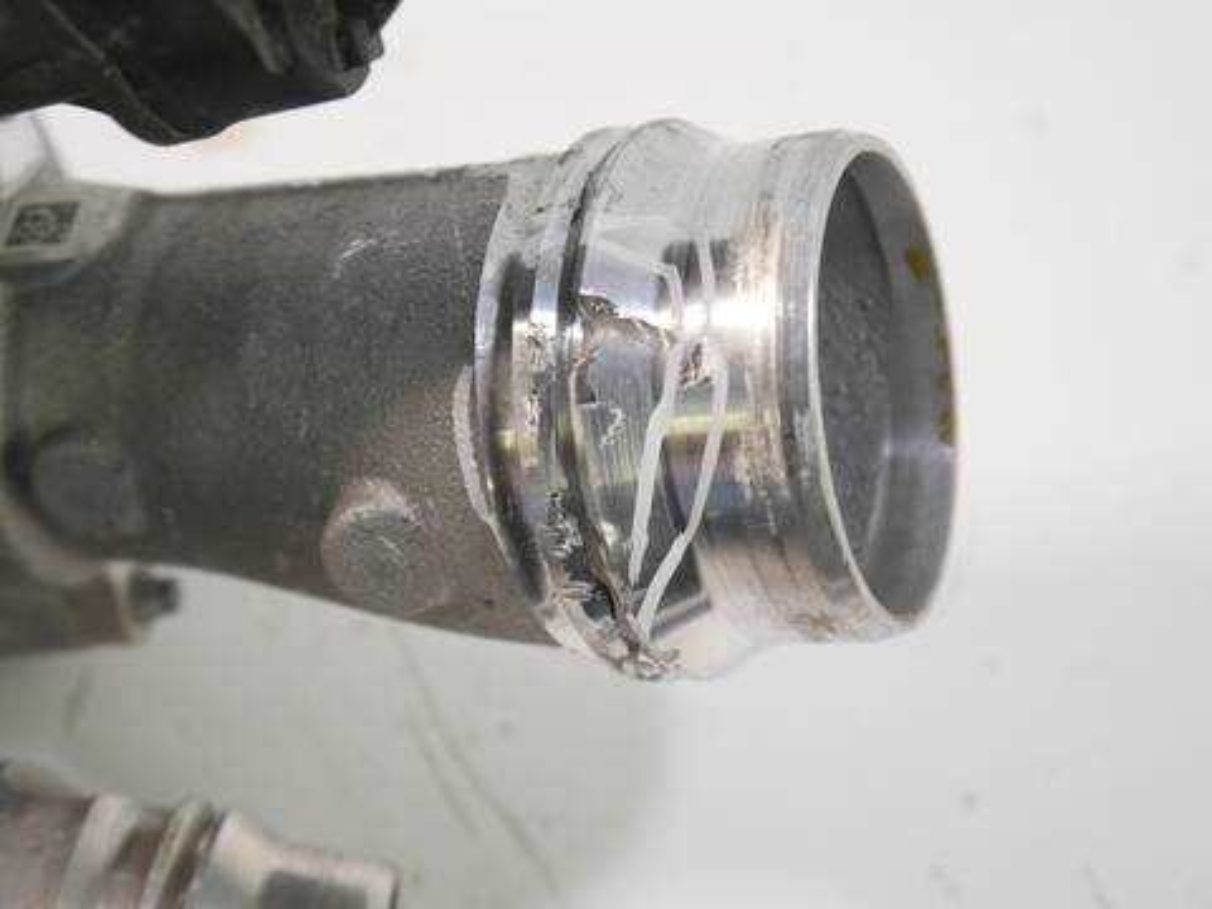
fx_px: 1821
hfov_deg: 36.8
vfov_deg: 28.0
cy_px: 454
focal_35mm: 52
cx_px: 606
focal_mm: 26
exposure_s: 1/60
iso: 800
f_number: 4.7
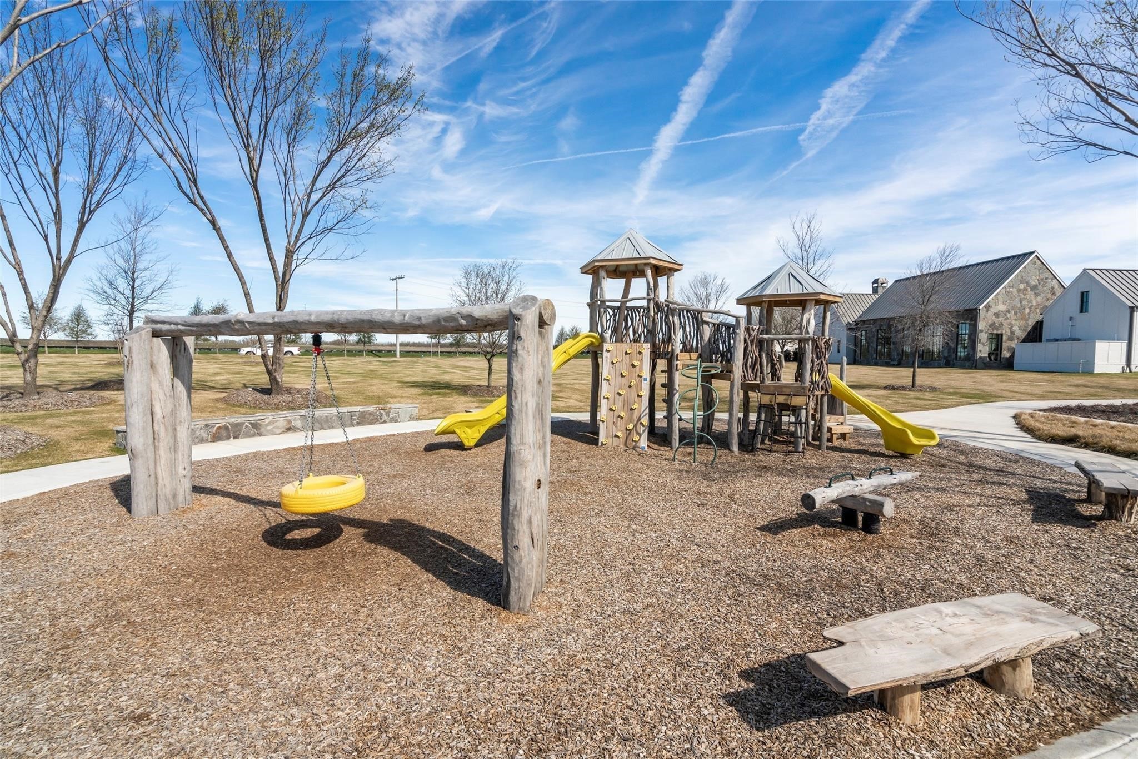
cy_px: 380
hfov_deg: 96.7
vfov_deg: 73.7
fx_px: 506
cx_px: 569
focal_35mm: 16
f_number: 8
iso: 1600
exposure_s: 1/2500
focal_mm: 16
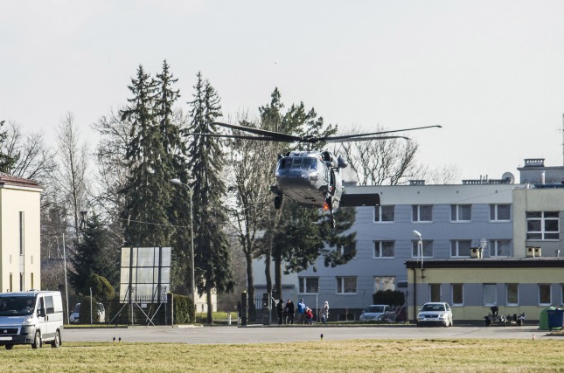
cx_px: 149
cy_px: 211
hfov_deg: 6.9
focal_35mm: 298
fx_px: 4655
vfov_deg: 4.6
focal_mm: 125
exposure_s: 1/1250
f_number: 7.1
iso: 500
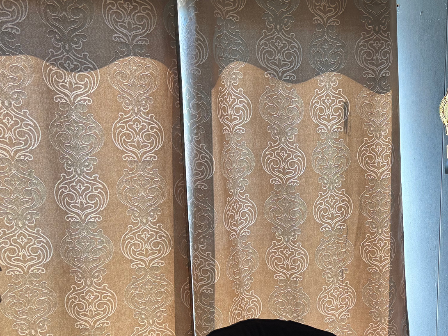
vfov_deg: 32.0
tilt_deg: -12.9
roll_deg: -1.7
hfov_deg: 38.8
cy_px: 213
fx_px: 582
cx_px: 412
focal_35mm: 45
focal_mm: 6.76
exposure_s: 1/120
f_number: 1.78
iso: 160
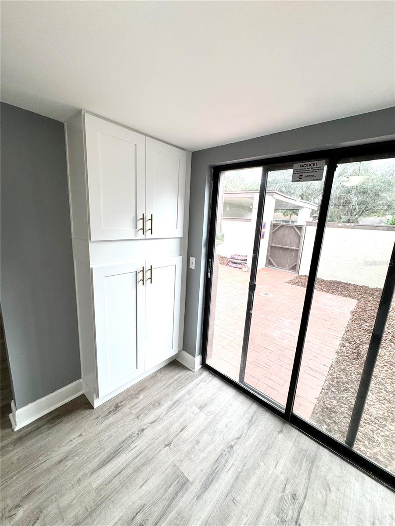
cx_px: 198
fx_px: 213
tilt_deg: -11.5
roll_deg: -2.6
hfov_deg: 85.7
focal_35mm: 14
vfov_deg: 102.1
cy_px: 263
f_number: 2.2
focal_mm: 2.22
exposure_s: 1/233
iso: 40
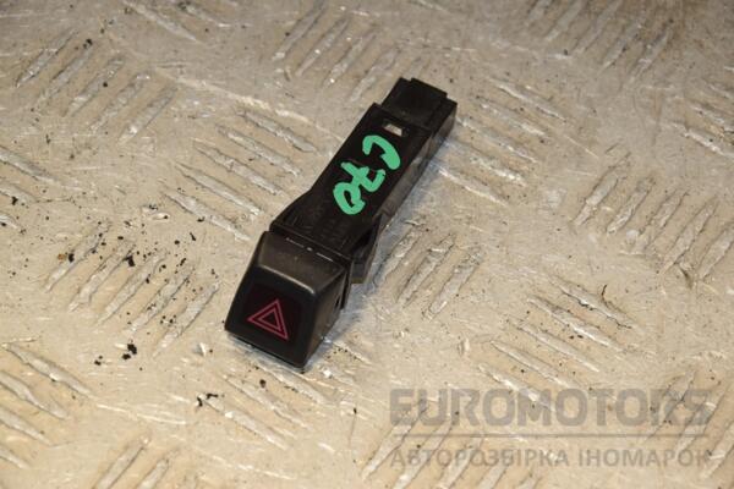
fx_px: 3211
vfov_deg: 8.7
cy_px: 244
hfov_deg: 13.0
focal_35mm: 158
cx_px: 367
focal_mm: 105
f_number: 9
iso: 800
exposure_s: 1/200
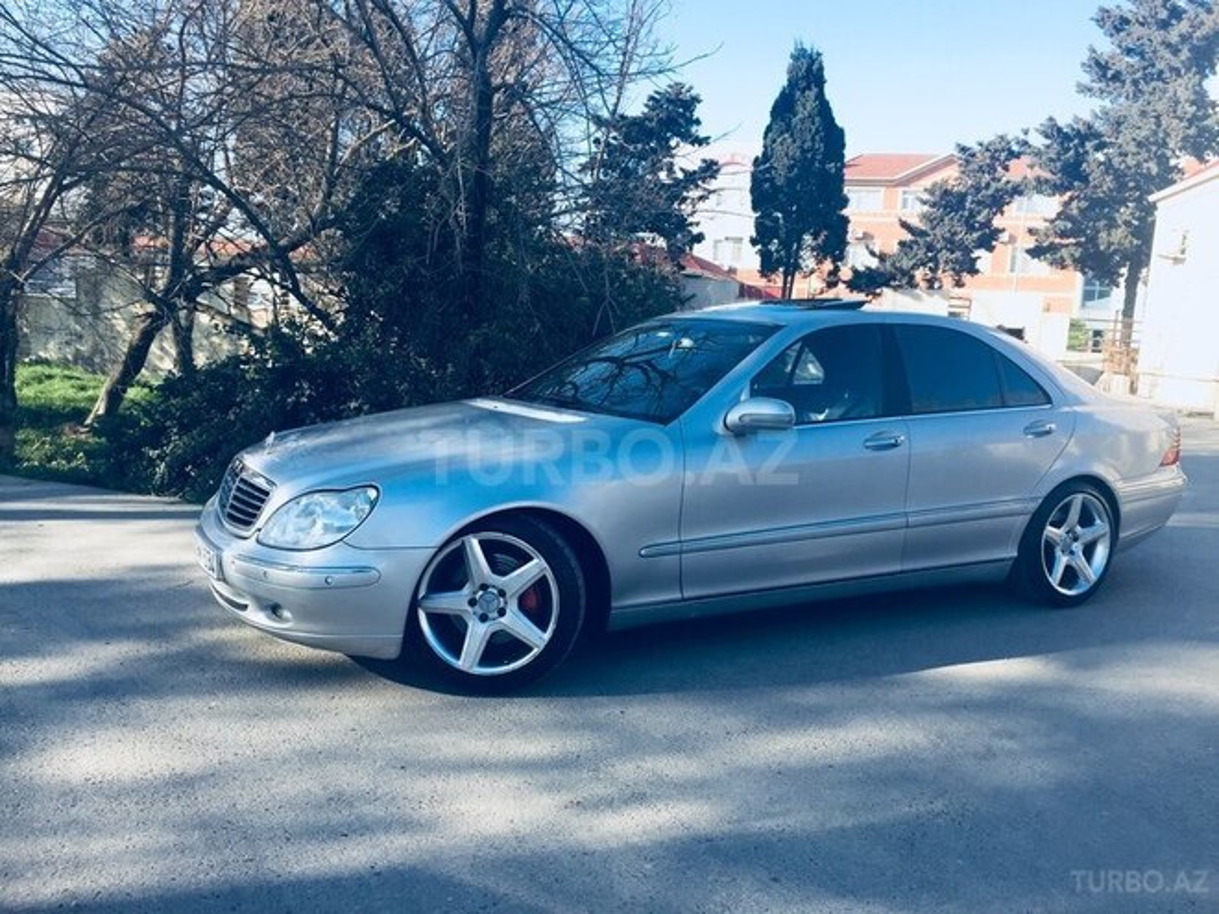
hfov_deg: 61.7
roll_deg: -2.9
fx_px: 1021
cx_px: 610
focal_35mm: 29
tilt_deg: -6.8
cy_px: 457
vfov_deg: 48.2
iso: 32
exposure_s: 1/520
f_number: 2.2
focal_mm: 4.15
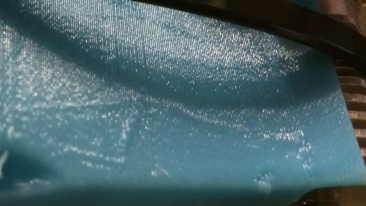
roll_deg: -2.9
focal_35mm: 74
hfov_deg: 28.2
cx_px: 98
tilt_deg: +37.4
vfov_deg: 16.2
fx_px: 718
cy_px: 158
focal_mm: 4.15
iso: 320
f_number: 2.2
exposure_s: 1/15
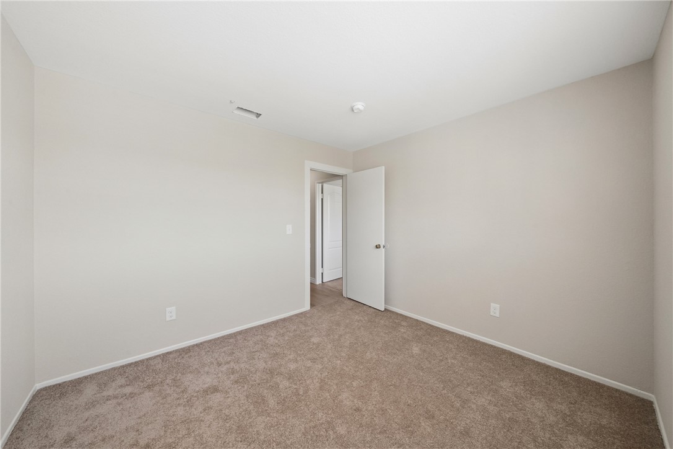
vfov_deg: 90.0
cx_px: 336
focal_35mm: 12
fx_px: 224
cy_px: 224
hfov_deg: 112.6
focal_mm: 12
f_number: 10
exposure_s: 1/125
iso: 2500
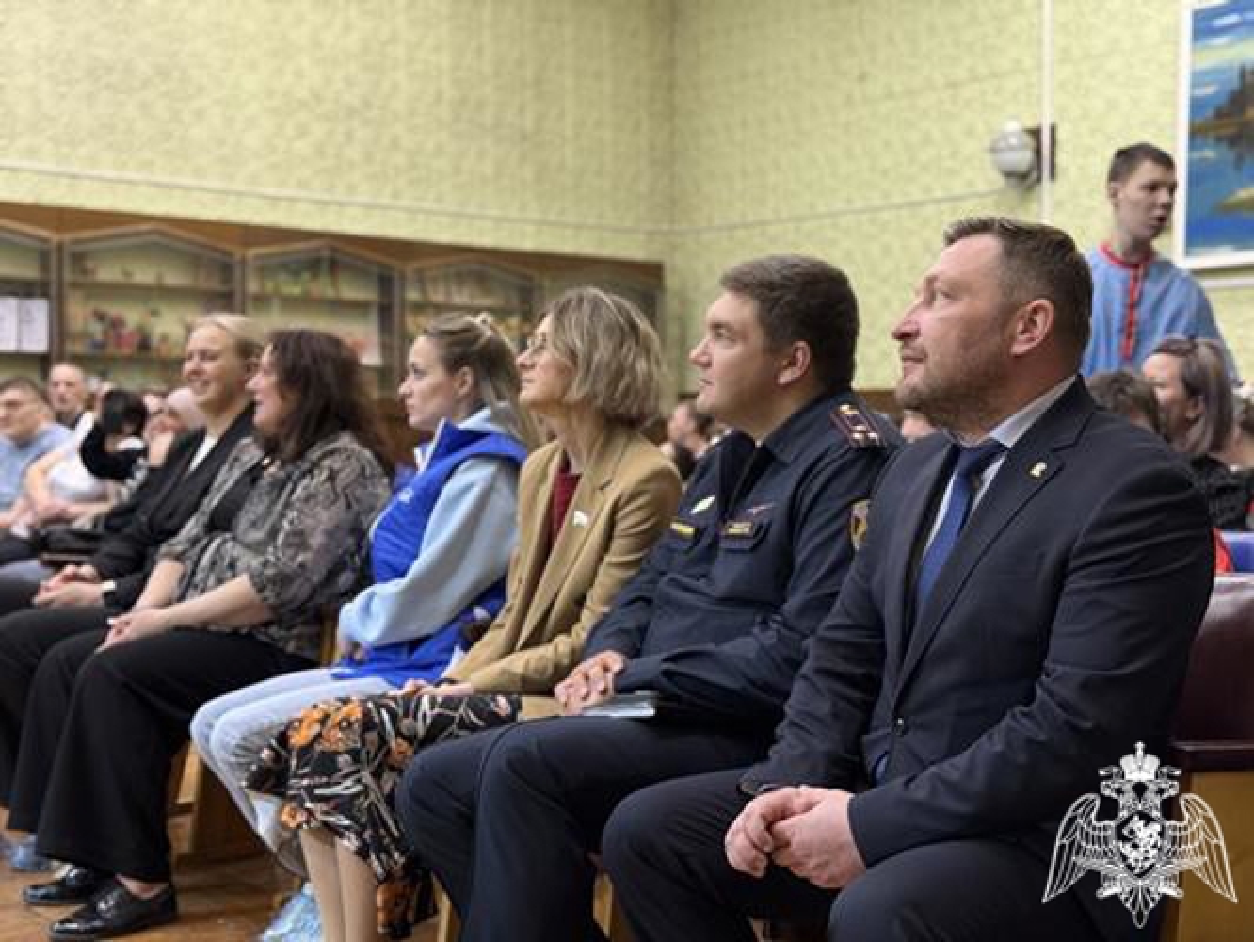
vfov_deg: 30.3
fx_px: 1739
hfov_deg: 39.6
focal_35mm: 48
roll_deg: -0.4
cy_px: 471
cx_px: 627
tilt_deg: -1.0
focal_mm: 6.76
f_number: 1.78
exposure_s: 1/50
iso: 250
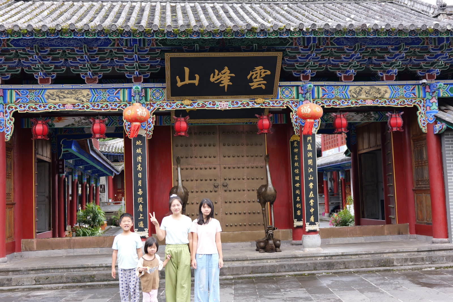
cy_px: 151
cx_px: 226
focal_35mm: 44
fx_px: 554
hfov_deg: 44.5
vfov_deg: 30.5
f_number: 2.8
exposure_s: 1/200
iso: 100
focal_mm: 44
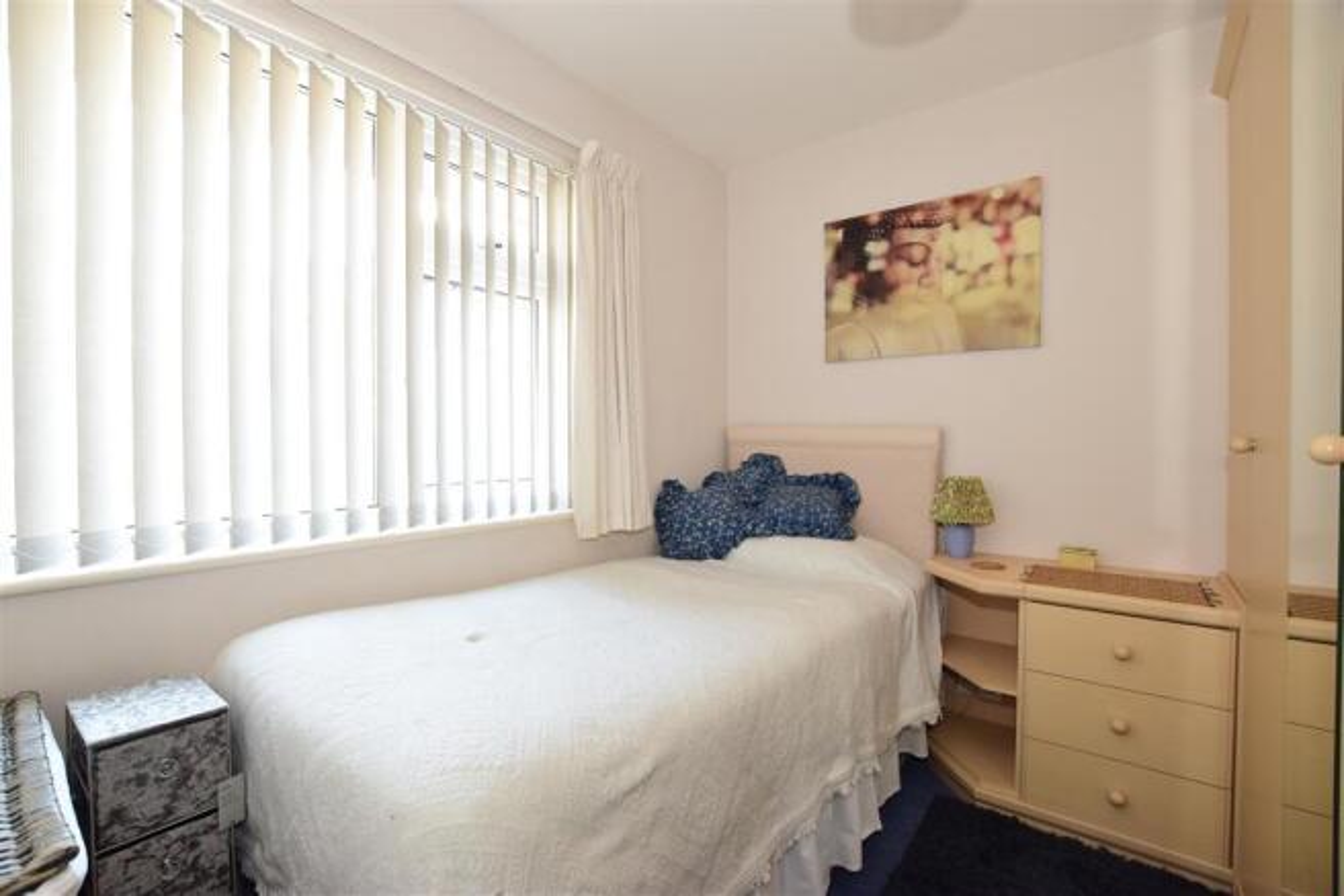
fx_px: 560
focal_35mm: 15
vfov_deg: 77.3
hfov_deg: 100.4
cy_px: 448
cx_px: 672
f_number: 6.3
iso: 640
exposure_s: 1/25
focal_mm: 10
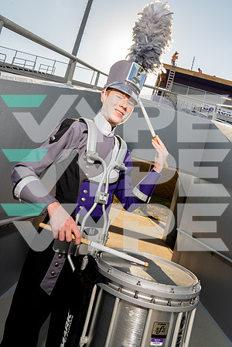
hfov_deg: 53.1
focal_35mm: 24
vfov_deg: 73.7
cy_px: 174
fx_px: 232
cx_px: 116
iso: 100
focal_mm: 24
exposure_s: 1/250
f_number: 8
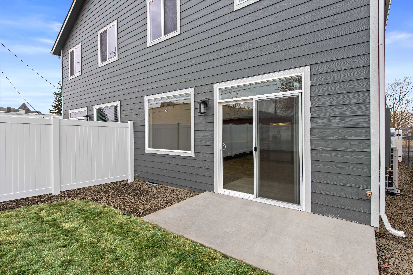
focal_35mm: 18
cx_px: 206
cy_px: 138
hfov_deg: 90.0
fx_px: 207
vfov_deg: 67.4
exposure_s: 1/8
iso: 100
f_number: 8
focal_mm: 18
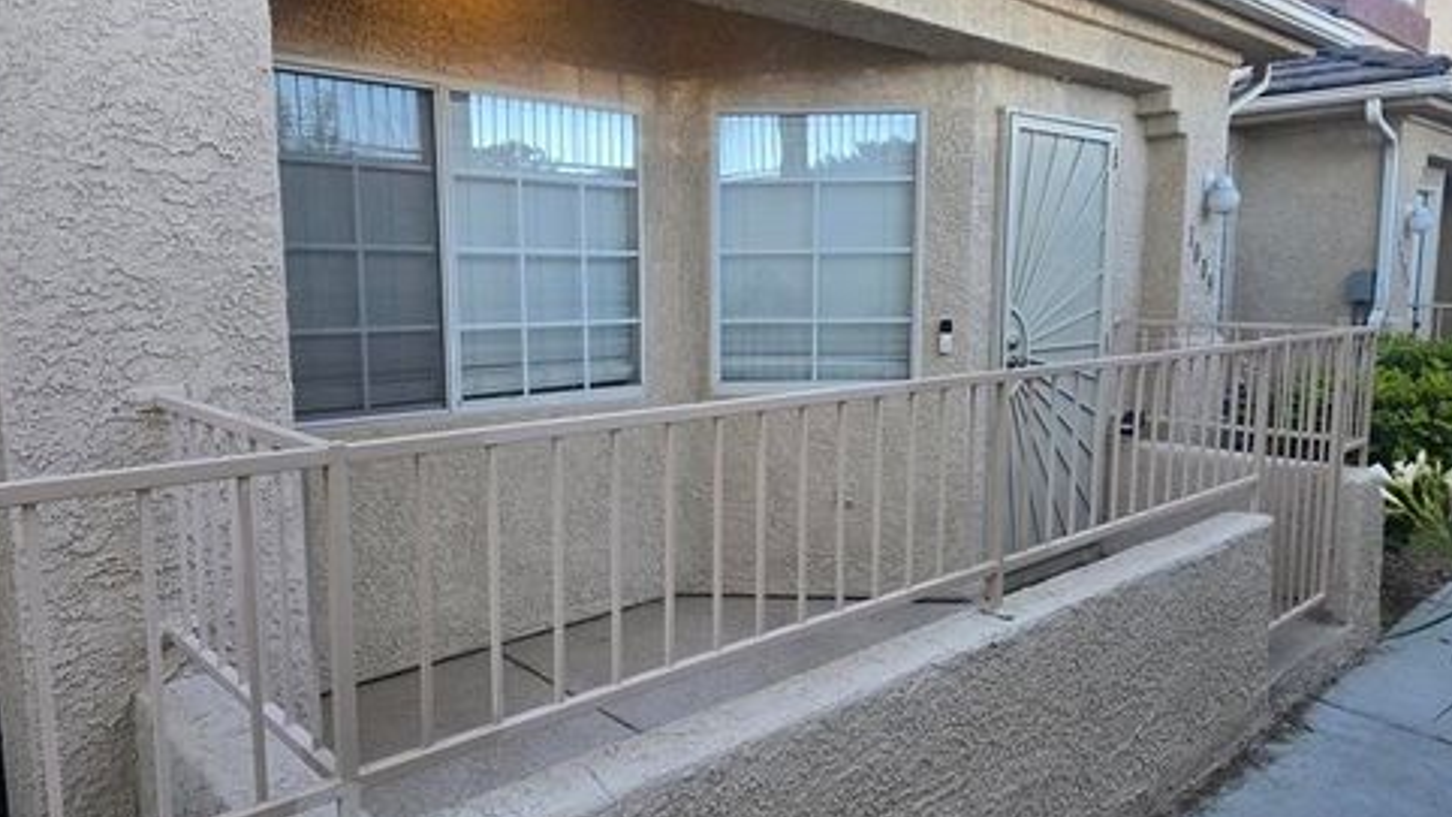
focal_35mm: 26
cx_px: 720
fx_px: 1001
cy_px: 390
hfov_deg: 71.9
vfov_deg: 44.4
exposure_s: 1/180
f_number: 1.7
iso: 50
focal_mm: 6.3
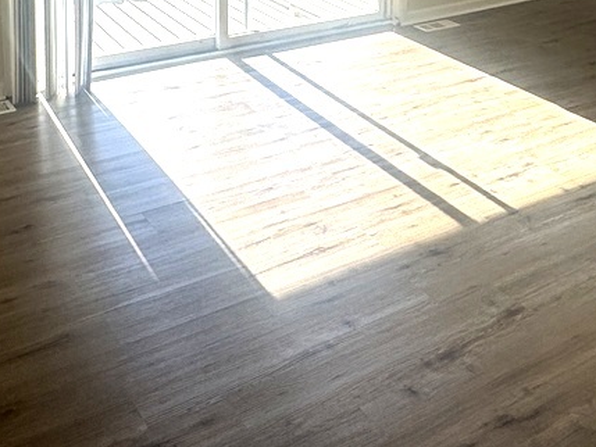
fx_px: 809
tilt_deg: -6.1
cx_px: 260
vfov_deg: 26.8
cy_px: -112
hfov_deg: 40.3
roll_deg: +1.0
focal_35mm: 47
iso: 40
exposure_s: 1/495
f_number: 2.2
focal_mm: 2.22
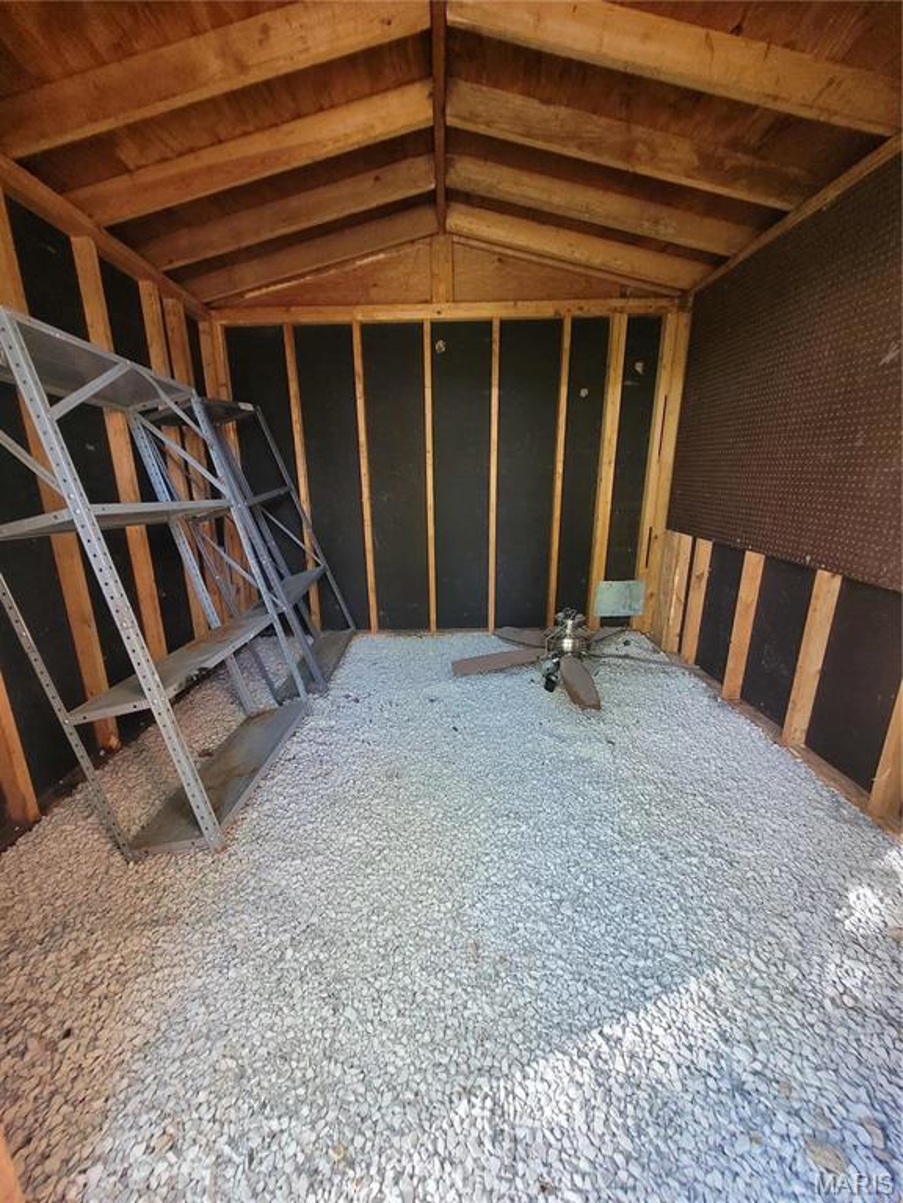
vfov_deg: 106.2
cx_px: 452
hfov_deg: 89.9
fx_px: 452
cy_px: 602
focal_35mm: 13
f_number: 2.2
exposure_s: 1/50
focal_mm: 1.74
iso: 250
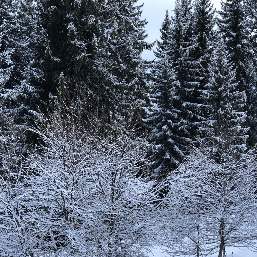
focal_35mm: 79
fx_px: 664
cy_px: 159
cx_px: 106
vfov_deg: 21.9
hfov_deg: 21.9
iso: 40
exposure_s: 1/50
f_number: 2.4
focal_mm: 6
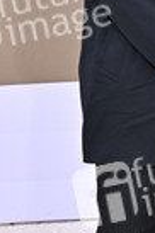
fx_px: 1055
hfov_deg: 8.3
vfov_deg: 12.2
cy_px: -68
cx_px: 210
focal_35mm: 163
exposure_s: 1/320
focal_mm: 56
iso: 400
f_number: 8
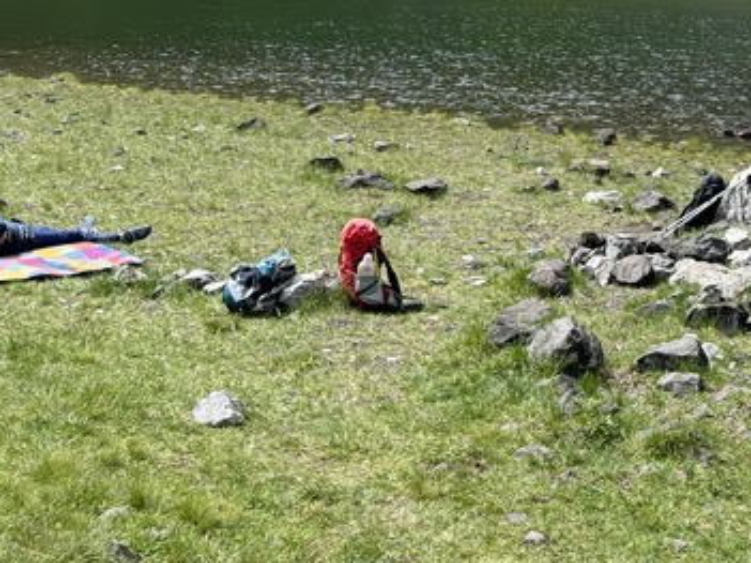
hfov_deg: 25.9
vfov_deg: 19.8
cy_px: -105
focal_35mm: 70
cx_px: 804
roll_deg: -1.2
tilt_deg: +0.6
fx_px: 1518
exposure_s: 1/2604
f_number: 1.78
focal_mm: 6.76
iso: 80
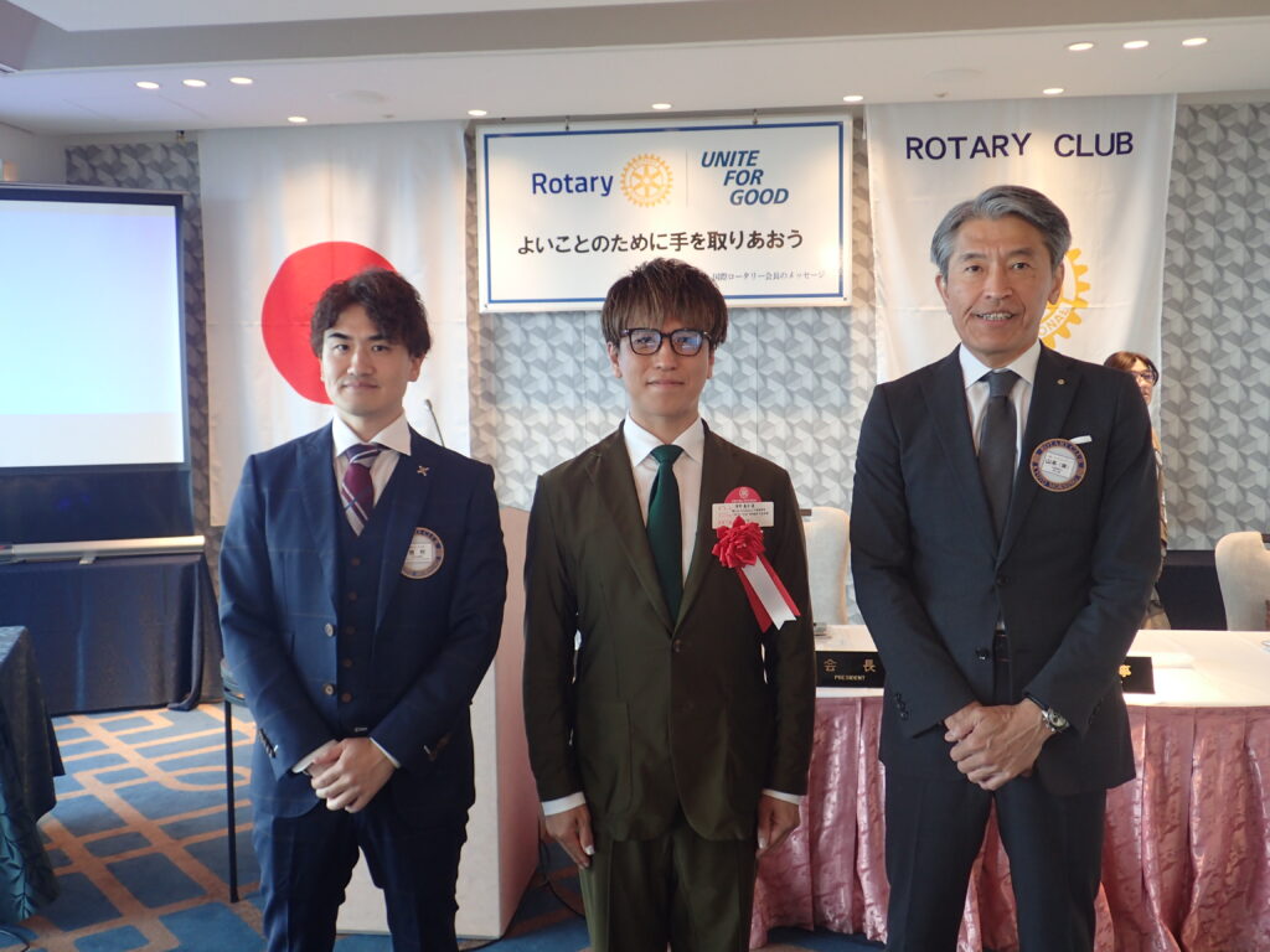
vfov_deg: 44.2
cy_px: 476
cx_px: 635
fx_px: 1174
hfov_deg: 56.8
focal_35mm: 32
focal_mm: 5.87
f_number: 2.4
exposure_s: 1/60
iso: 125
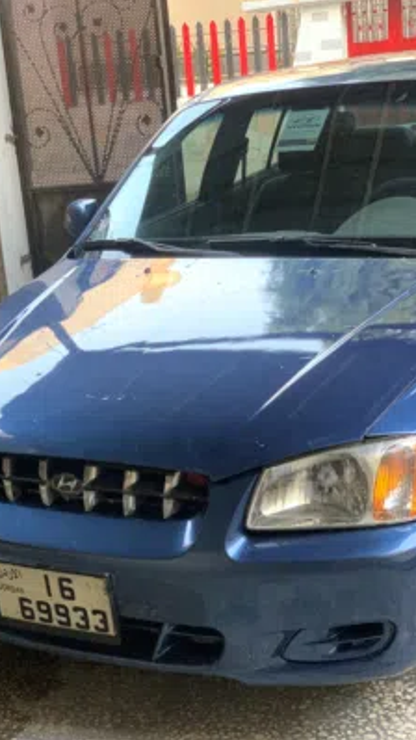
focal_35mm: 57
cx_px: 147
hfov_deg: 21.0
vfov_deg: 36.6
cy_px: 370
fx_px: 1117
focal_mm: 6
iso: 320
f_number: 2.4
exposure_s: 1/60
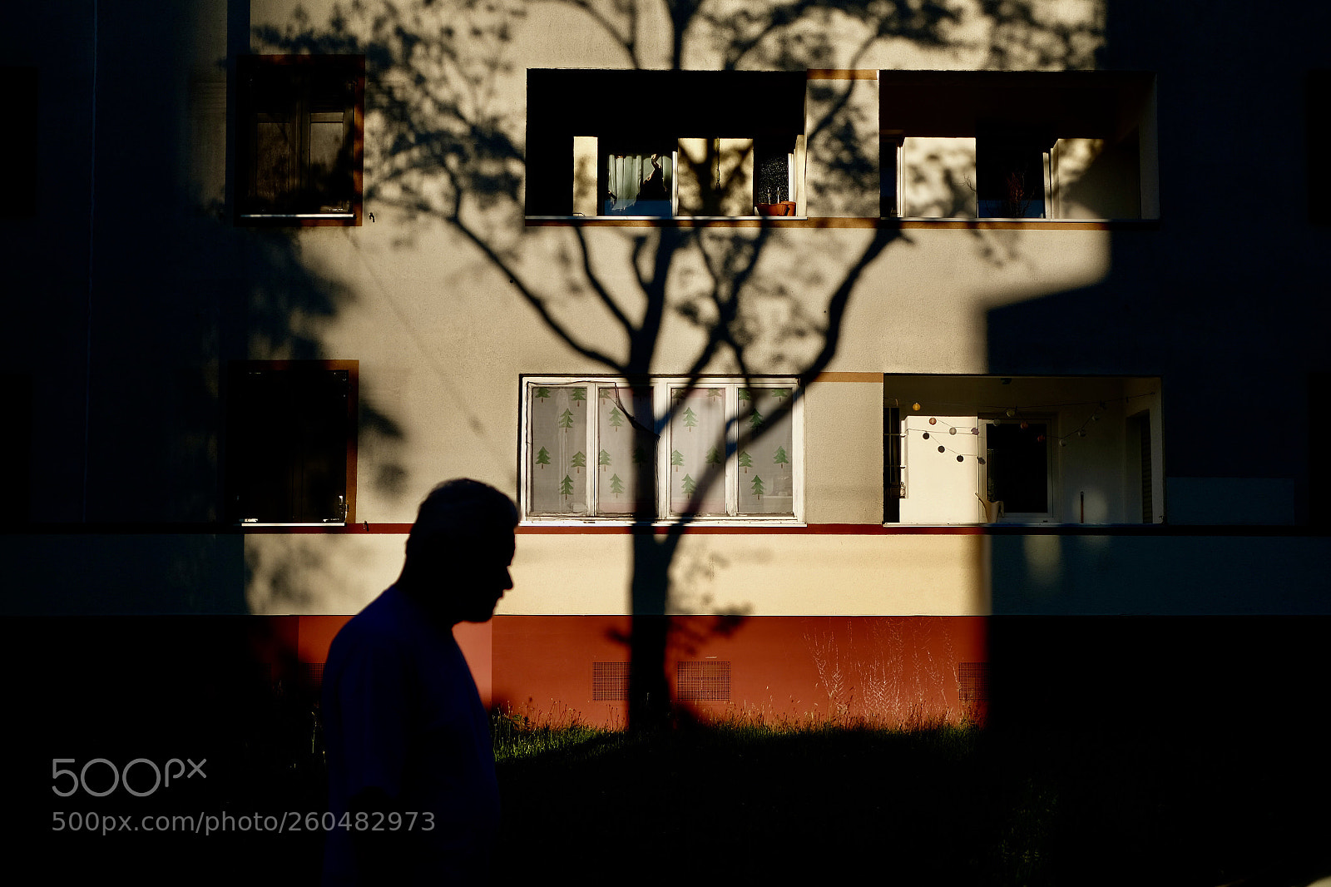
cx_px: 666
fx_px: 1294
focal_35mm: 35
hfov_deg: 54.4
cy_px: 444
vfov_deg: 37.8
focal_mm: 23
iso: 200
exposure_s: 1/8000
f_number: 2
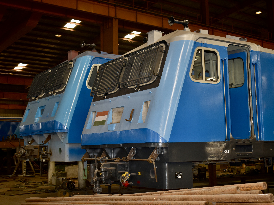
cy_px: 102
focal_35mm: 49
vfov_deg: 29.7
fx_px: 388
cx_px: 142
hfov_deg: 38.9
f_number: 4.2
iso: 400
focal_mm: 30
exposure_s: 1/60
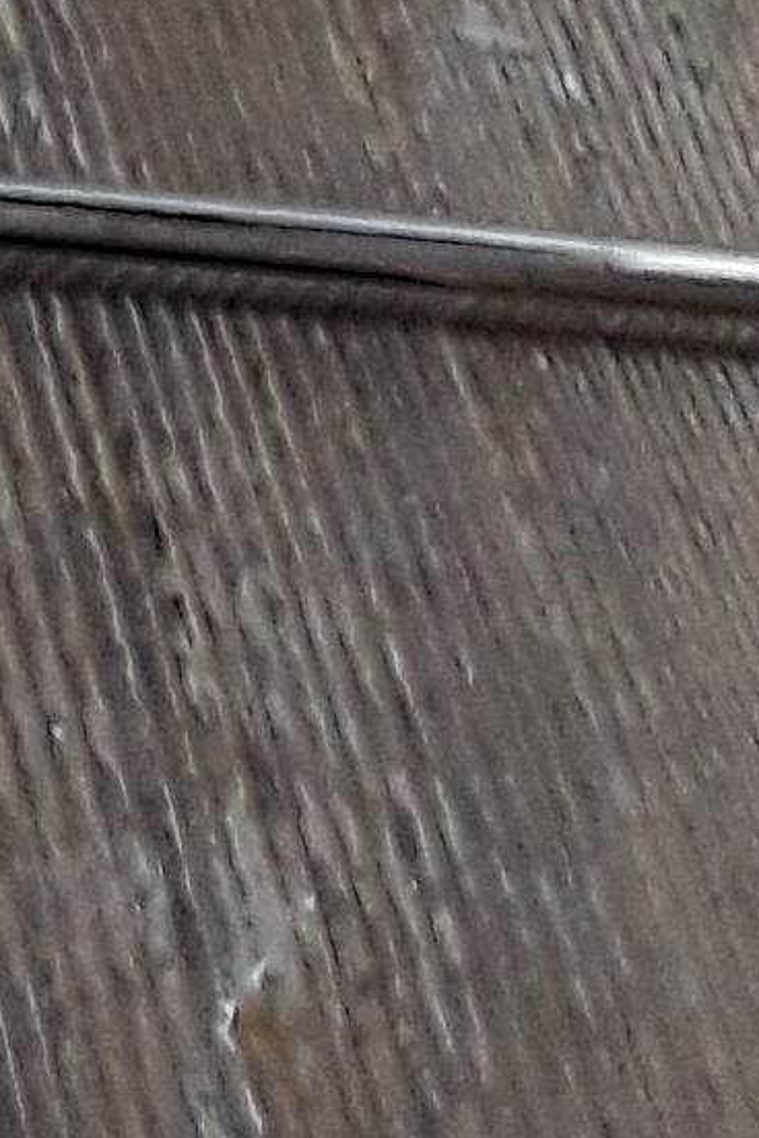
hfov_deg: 8.0
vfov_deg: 10.9
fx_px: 5249
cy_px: -1365
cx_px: -549
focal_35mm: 166
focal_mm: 2.91
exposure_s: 1/33
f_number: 1.9
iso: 200
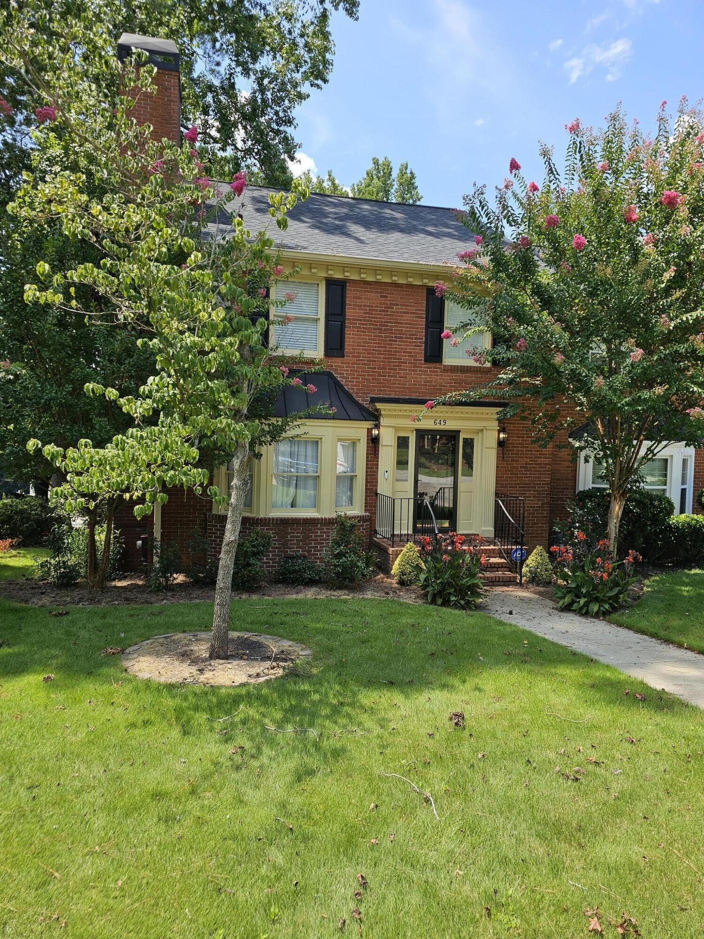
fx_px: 624
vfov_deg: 73.9
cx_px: 352
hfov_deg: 58.9
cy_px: 470
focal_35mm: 23
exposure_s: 1/393
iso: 10
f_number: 1.7
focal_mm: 6.3
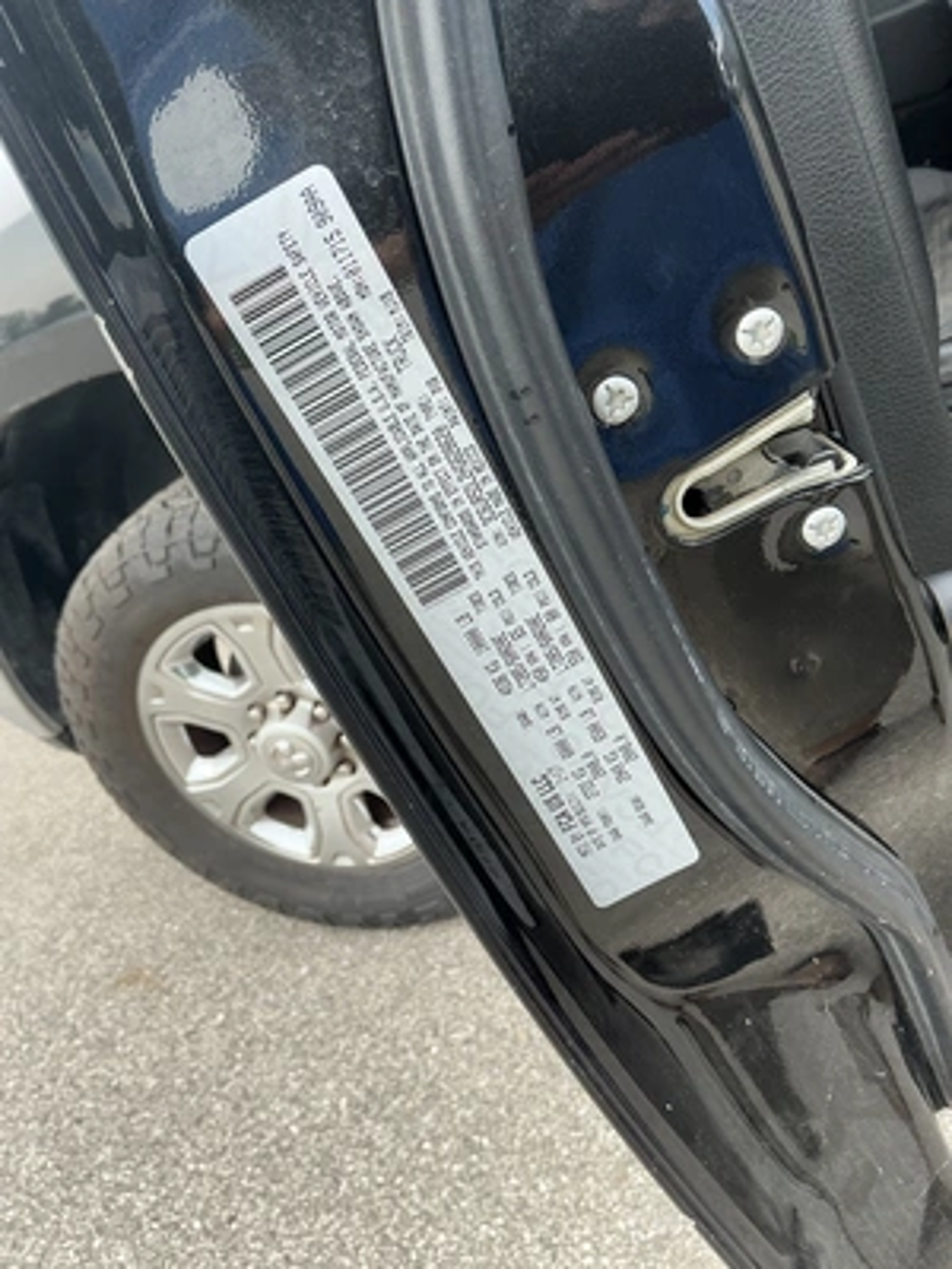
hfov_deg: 49.7
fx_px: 1027
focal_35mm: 28
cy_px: 634
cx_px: 476
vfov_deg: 63.4
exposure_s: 1/228
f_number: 1.8
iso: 20
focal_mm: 3
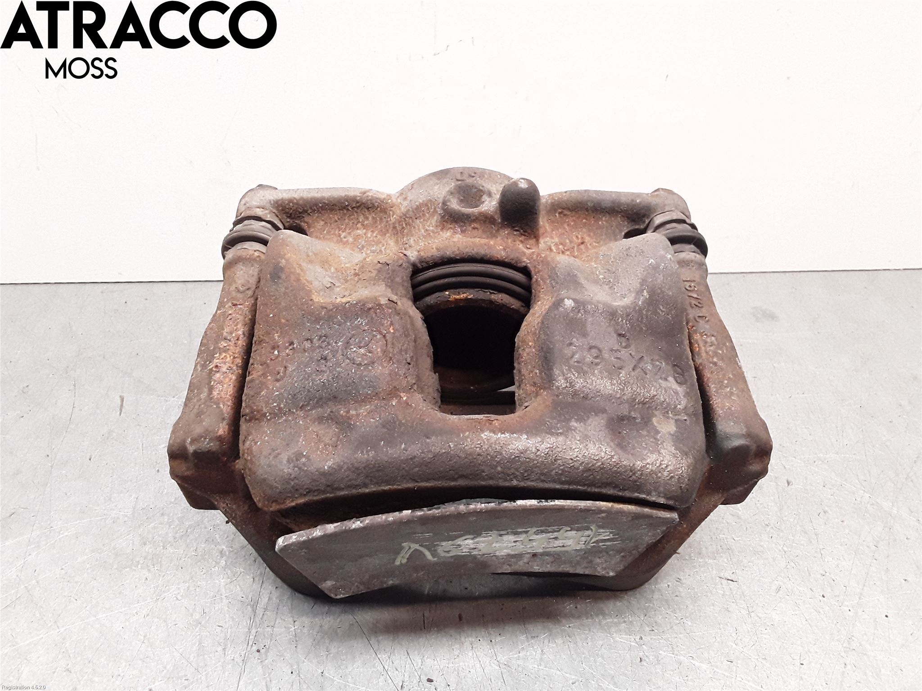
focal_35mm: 28
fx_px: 746
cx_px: 461
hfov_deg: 63.4
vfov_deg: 49.7
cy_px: 346
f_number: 1.9
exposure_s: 1/100
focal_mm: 2.91
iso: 100
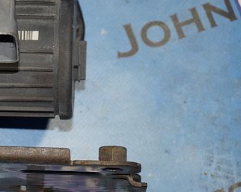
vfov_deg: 8.8
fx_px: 1247
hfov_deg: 10.8
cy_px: 82
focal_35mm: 175
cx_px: -56
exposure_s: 1/160
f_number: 5.6
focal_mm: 50
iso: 800
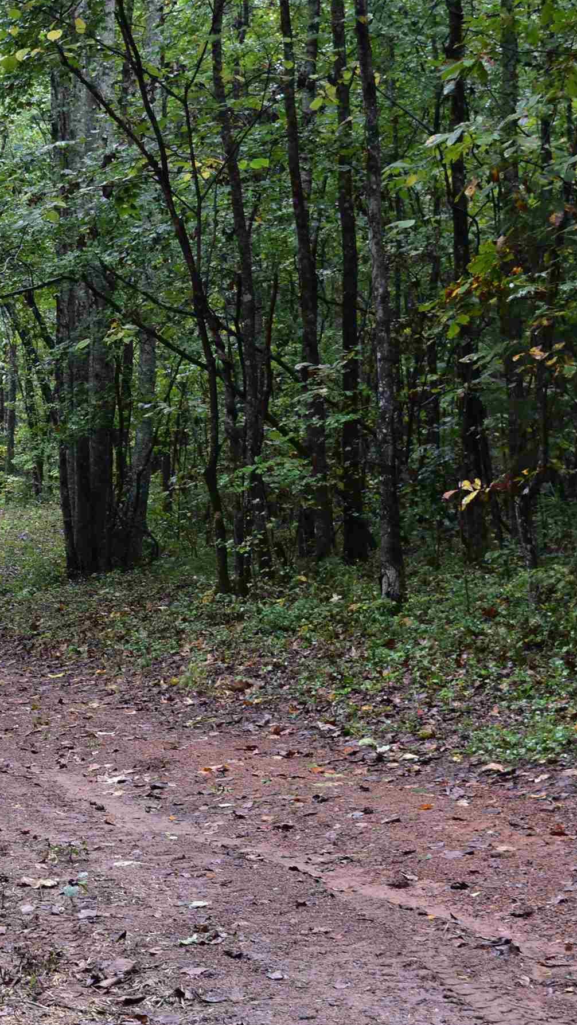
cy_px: 465
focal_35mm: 81
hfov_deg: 14.5
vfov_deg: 26.2
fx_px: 2203
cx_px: -87
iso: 640
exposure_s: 1/15
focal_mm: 30
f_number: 6.3
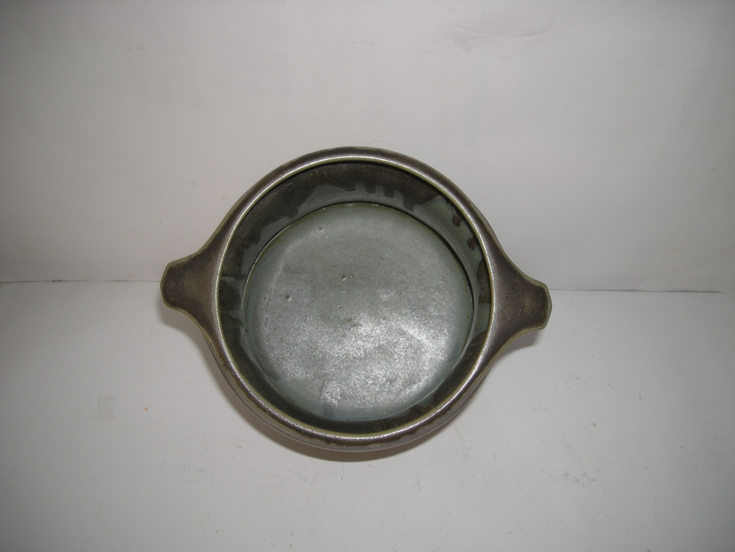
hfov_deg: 52.6
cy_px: 276
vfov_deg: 40.7
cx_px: 368
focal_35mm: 35
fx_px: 743
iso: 50
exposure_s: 1/55.5
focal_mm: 5.7
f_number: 2.8
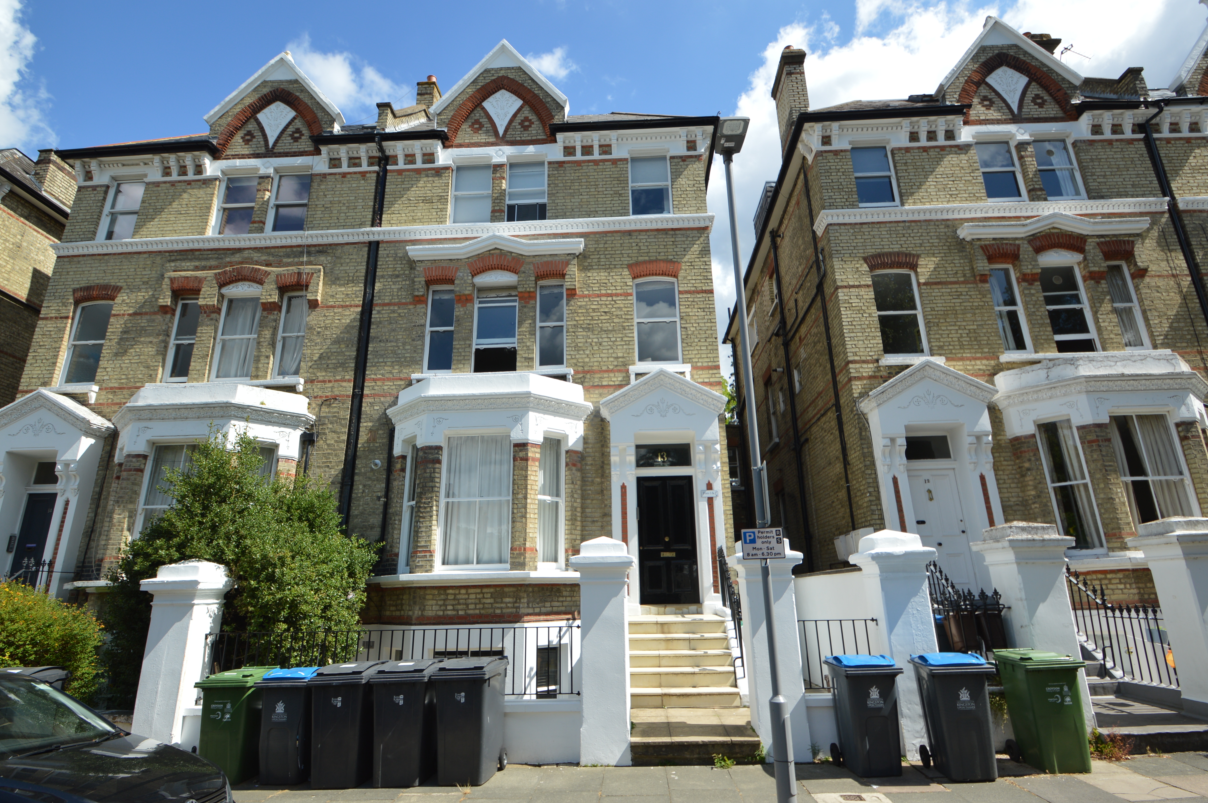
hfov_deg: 91.6
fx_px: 588
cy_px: 378
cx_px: 597
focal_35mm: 18
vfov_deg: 68.6
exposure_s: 1/250
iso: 100
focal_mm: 11
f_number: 8
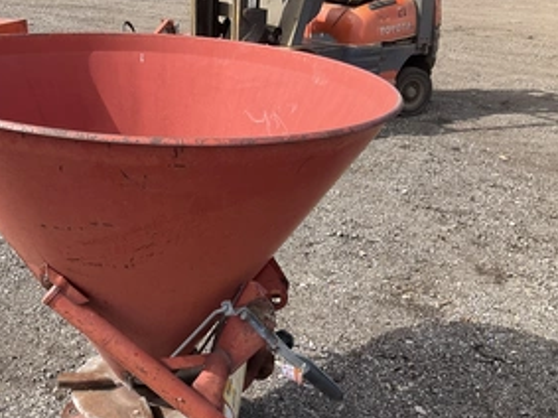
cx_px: 199
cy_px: 290
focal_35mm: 41
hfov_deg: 45.3
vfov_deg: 34.7
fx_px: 661
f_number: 1.8
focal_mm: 3
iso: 25
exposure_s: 1/842
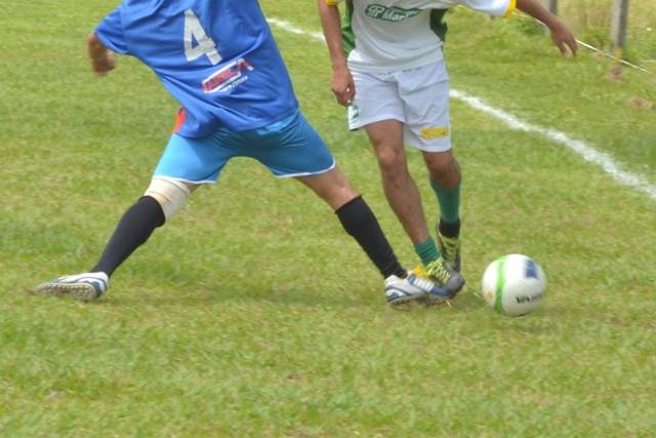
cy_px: 219
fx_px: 1914
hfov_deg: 19.5
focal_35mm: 105
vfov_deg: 13.0
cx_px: 328
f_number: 13
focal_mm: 70
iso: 200
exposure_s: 1/200
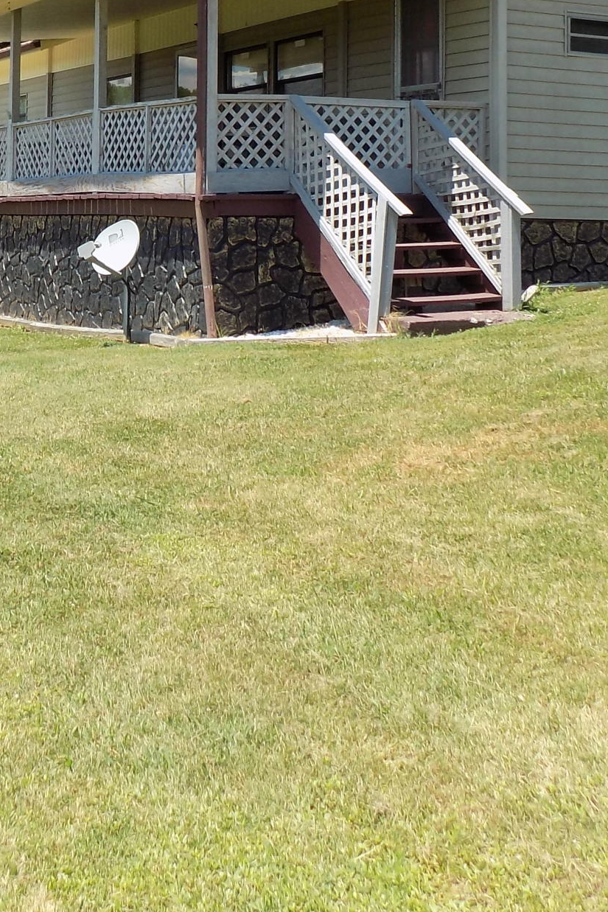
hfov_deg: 22.9
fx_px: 1469
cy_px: 147
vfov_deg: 33.2
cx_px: 84
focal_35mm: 58
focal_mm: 4
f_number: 3.1
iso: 80
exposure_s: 1/500
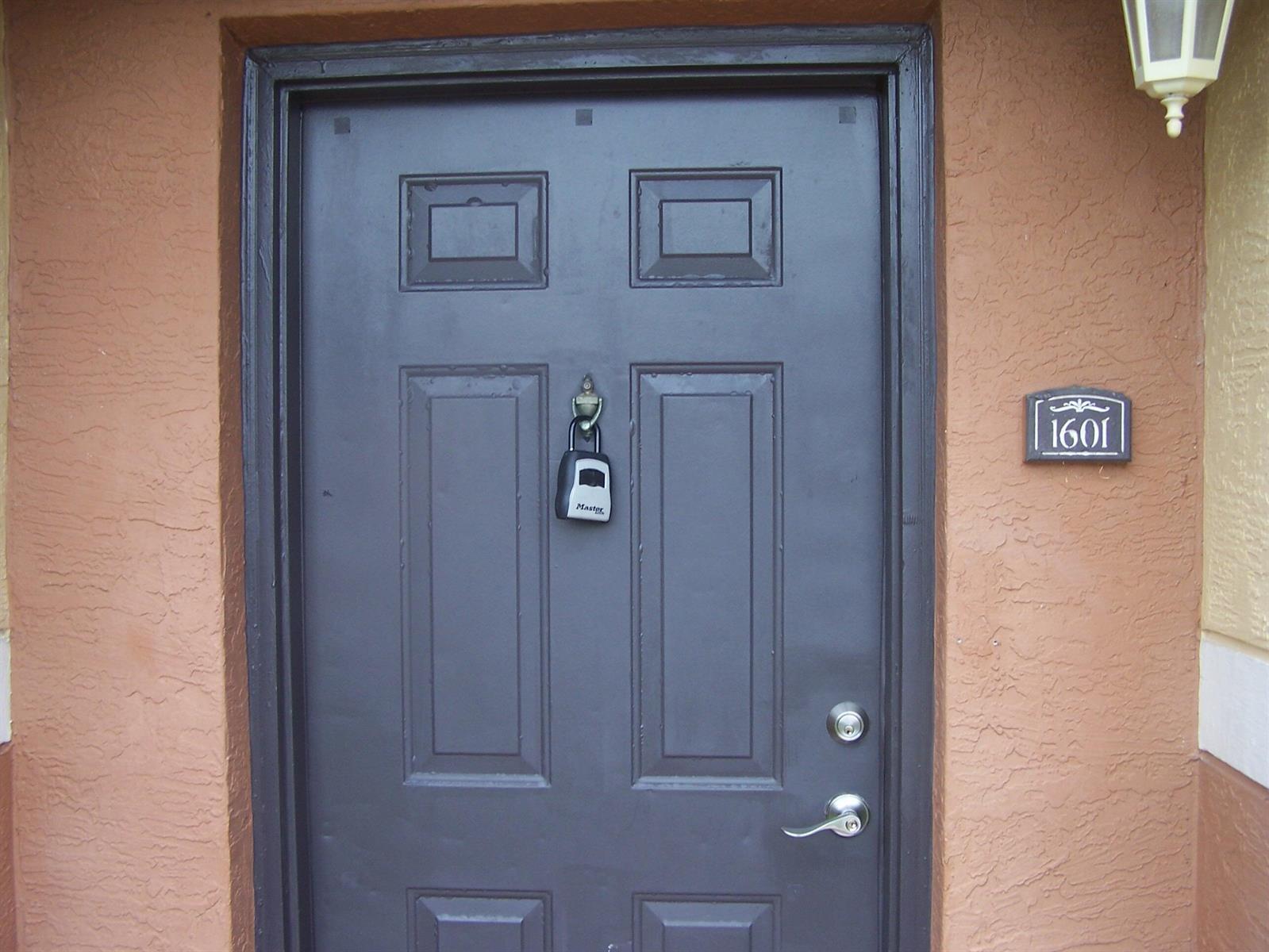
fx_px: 1393
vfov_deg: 37.7
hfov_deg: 49.0
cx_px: 634
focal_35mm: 38
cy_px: 476
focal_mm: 6.3
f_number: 2.8
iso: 80
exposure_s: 1/125
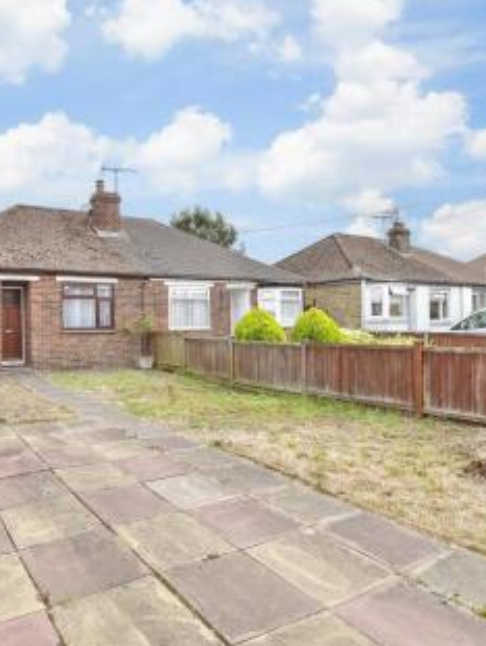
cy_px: 325
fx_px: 411
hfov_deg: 57.6
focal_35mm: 22
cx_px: 113
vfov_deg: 76.3
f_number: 8
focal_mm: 10
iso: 160
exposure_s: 1/250
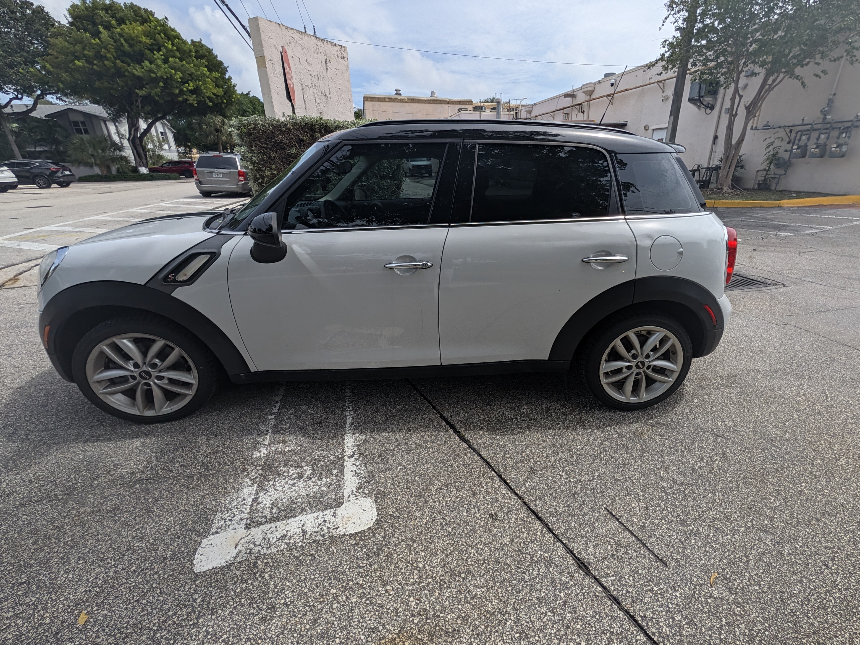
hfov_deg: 106.0
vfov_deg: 89.8
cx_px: 460
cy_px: 300
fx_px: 323
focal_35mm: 13
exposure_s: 1/3663
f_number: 1.7
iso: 56
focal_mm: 2.02
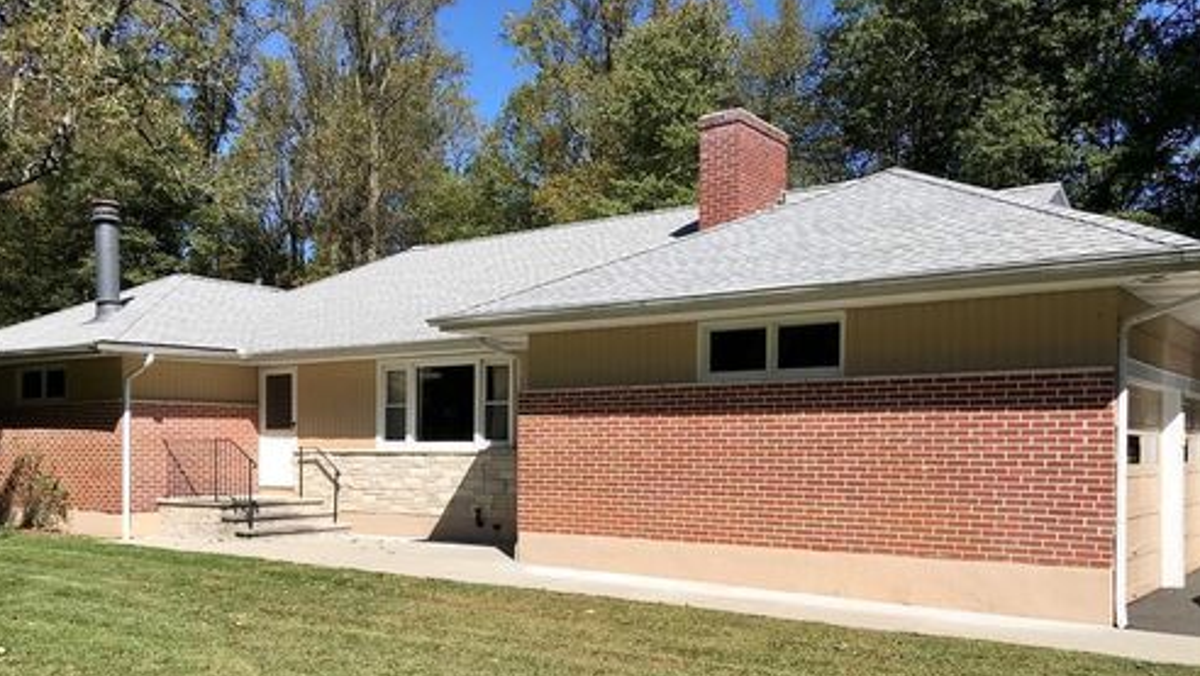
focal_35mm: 31
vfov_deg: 37.7
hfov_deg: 62.6
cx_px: 595
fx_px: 987
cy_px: 406
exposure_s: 1/2817
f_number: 1.8
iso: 20
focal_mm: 3.99
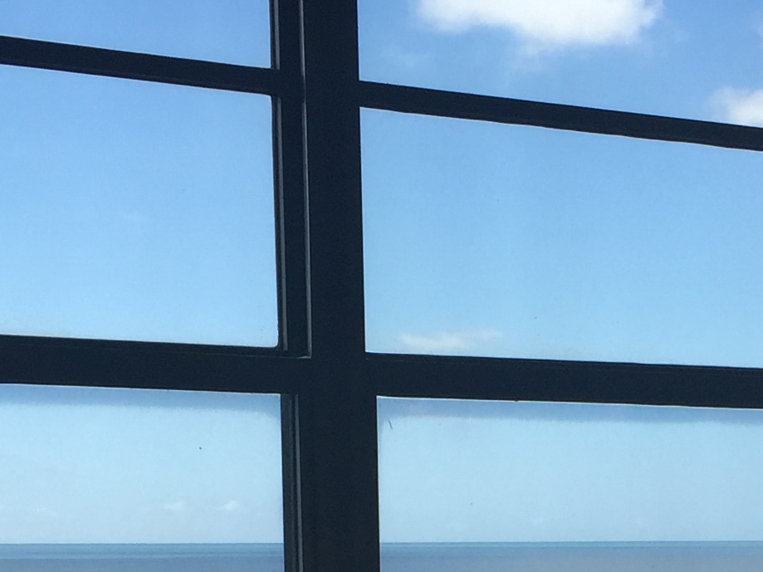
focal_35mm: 103
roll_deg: -0.6
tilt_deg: -5.4
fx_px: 2270
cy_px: 785
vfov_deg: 13.7
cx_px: 680
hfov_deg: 18.8
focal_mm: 4.15
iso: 32
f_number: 2.2
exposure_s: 1/1236
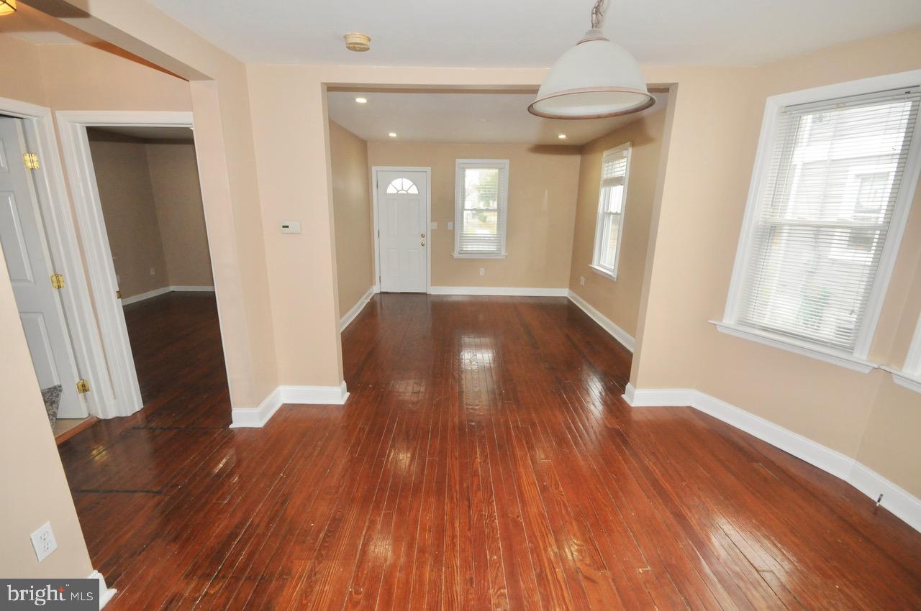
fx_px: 383
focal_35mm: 15
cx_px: 460
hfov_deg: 100.5
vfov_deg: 77.2
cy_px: 306
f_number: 7.1
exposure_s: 1/60
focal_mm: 10
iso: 1000
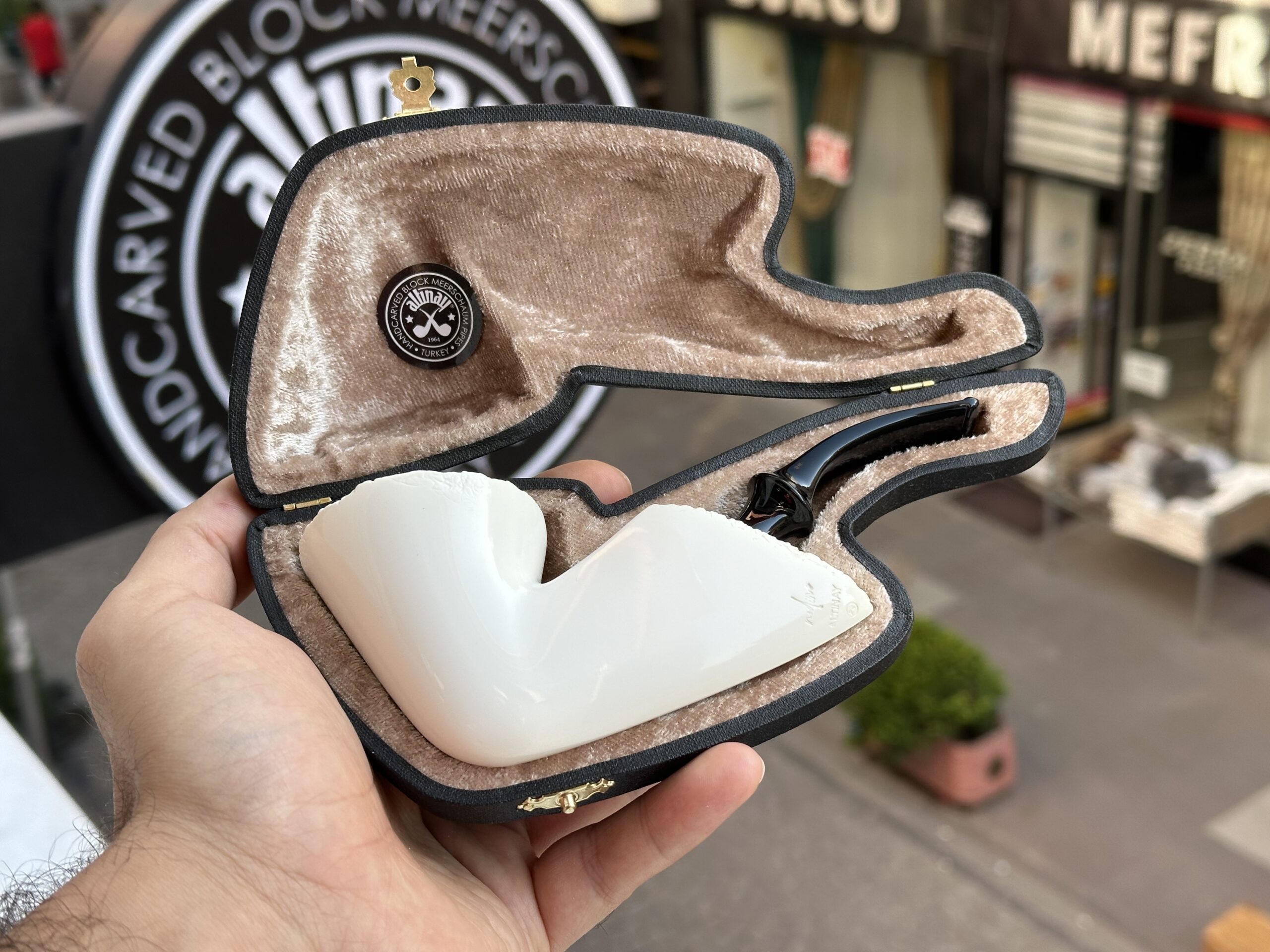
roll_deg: +3.5
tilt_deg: -25.2
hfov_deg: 39.7
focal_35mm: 48
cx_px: 635
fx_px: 1761
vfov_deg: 30.3
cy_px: 476
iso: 64
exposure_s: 1/489
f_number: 1.78
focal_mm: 6.86
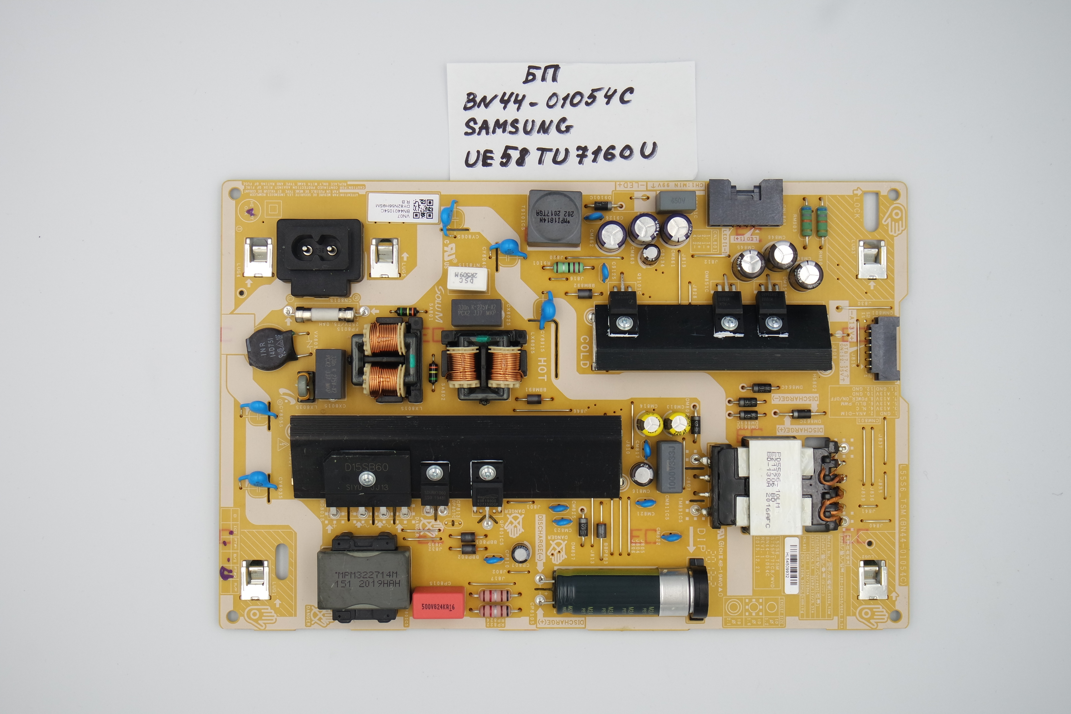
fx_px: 1428
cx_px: 536
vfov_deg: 28.1
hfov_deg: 41.1
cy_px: 357
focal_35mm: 48
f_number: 5
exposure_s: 1/125
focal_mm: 18
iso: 160
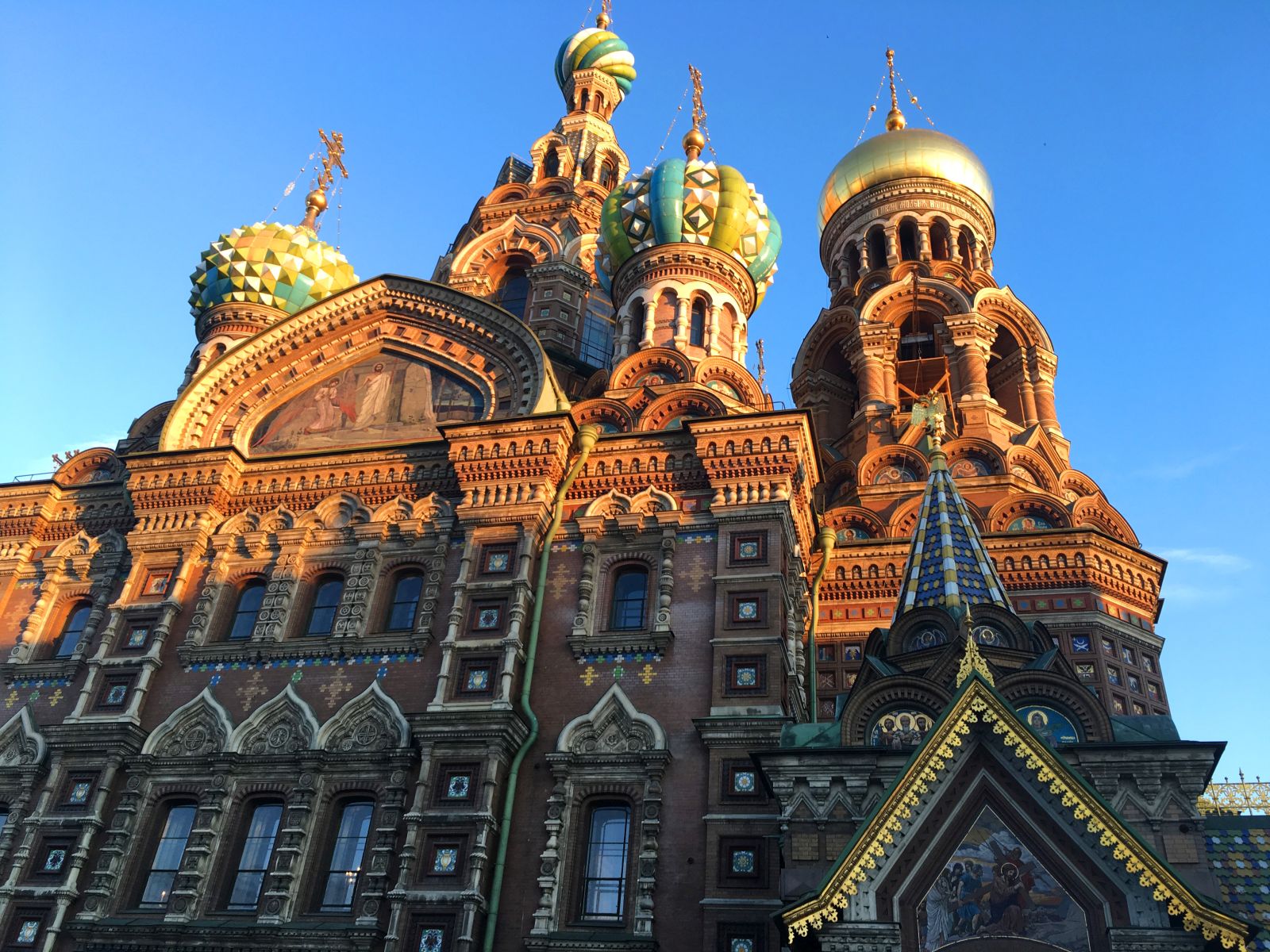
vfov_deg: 48.2
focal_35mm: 29
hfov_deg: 61.7
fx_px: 1064
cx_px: 635
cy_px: 476
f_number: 2.2
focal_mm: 4.15
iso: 25
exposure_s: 1/100
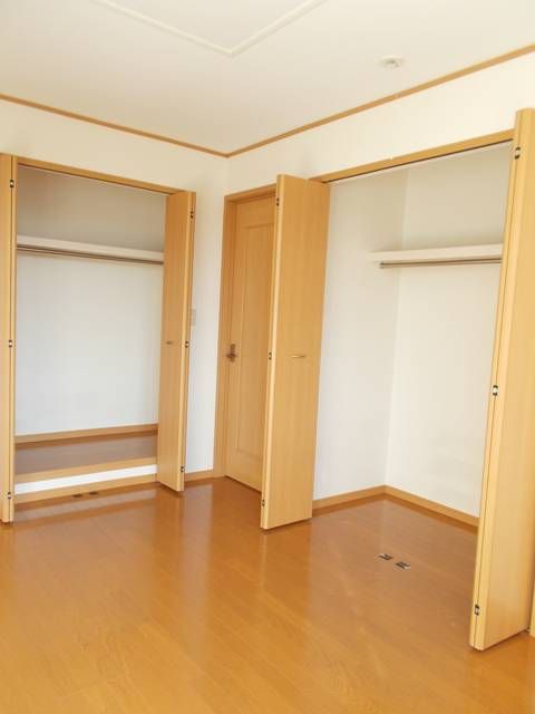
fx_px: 536
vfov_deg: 67.3
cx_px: 268
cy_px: 357
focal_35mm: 26
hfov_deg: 53.1
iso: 125
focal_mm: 4.6
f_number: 3.2
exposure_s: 1/25
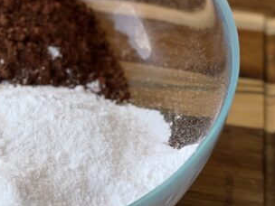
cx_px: -62
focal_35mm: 158
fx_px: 1255
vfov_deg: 9.4
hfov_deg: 12.2
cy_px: 78
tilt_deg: -43.9
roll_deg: +1.1
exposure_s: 1/595
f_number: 2.2
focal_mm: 7.5
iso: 32
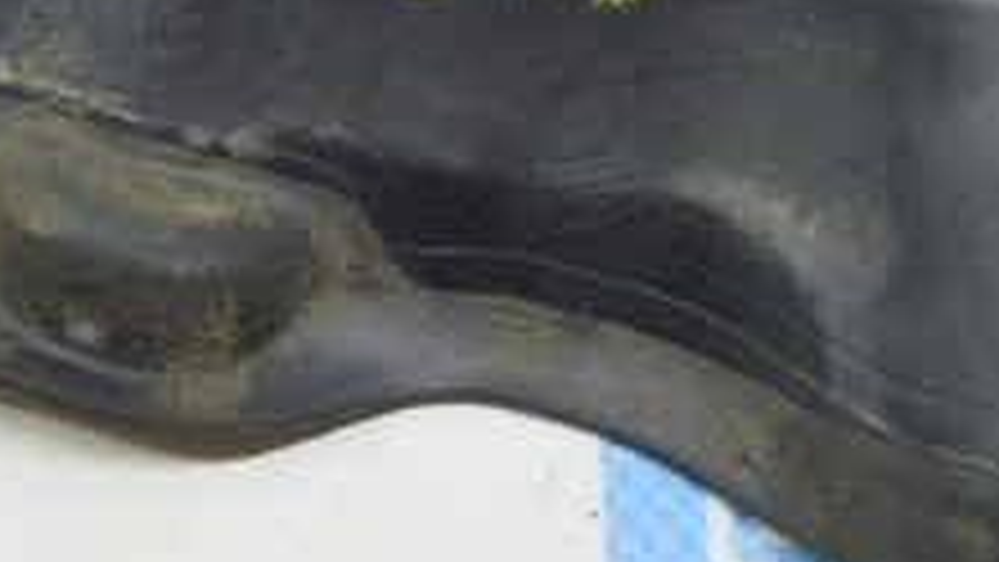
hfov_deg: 11.0
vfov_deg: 6.2
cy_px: 34
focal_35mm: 195
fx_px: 5178
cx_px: 166
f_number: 4
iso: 400
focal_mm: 27
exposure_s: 1/40
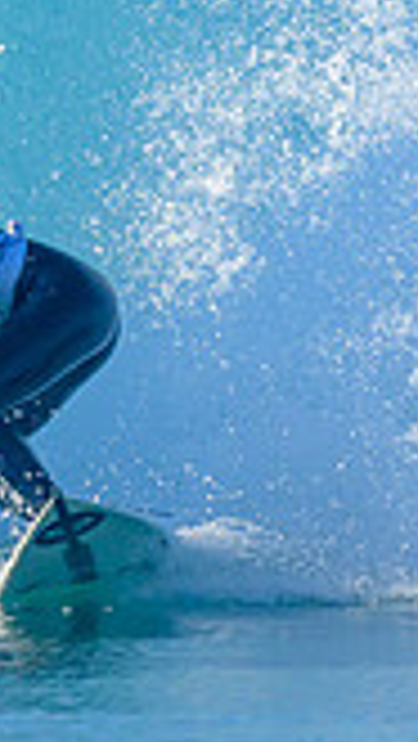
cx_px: -513
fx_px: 69292
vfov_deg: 0.6
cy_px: 23
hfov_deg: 0.3
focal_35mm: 3522
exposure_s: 1/2000
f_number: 6.3
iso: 400
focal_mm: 800
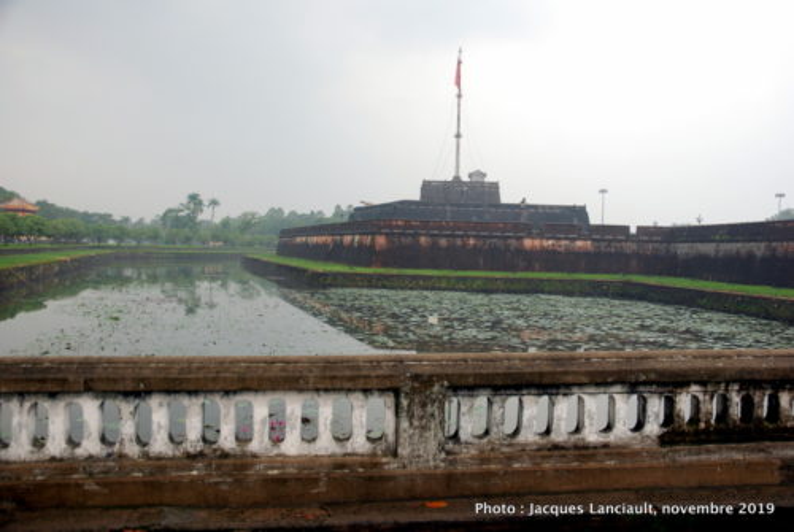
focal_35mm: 33
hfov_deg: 57.2
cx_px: 397
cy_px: 266
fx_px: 729
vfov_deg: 40.1
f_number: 5.6
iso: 400
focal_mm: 22
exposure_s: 1/125
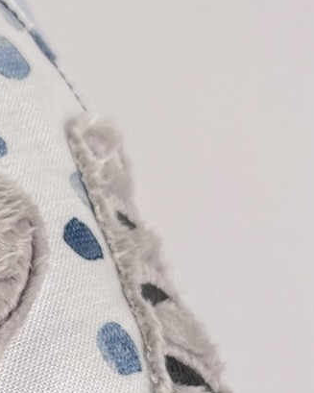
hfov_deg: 11.1
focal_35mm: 127
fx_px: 1476
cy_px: 335
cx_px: -288
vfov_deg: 15.0
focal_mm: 5.1
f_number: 1.6
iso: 40
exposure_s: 1/100
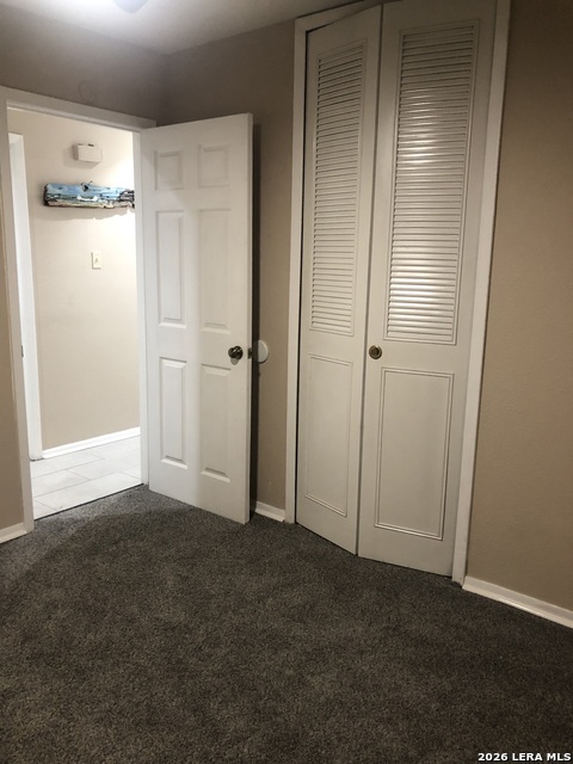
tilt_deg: -11.3
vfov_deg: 63.4
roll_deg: -1.7
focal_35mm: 28
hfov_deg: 49.7
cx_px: 286
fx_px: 618
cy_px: 382
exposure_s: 1/15
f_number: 1.8
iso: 64
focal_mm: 3.99
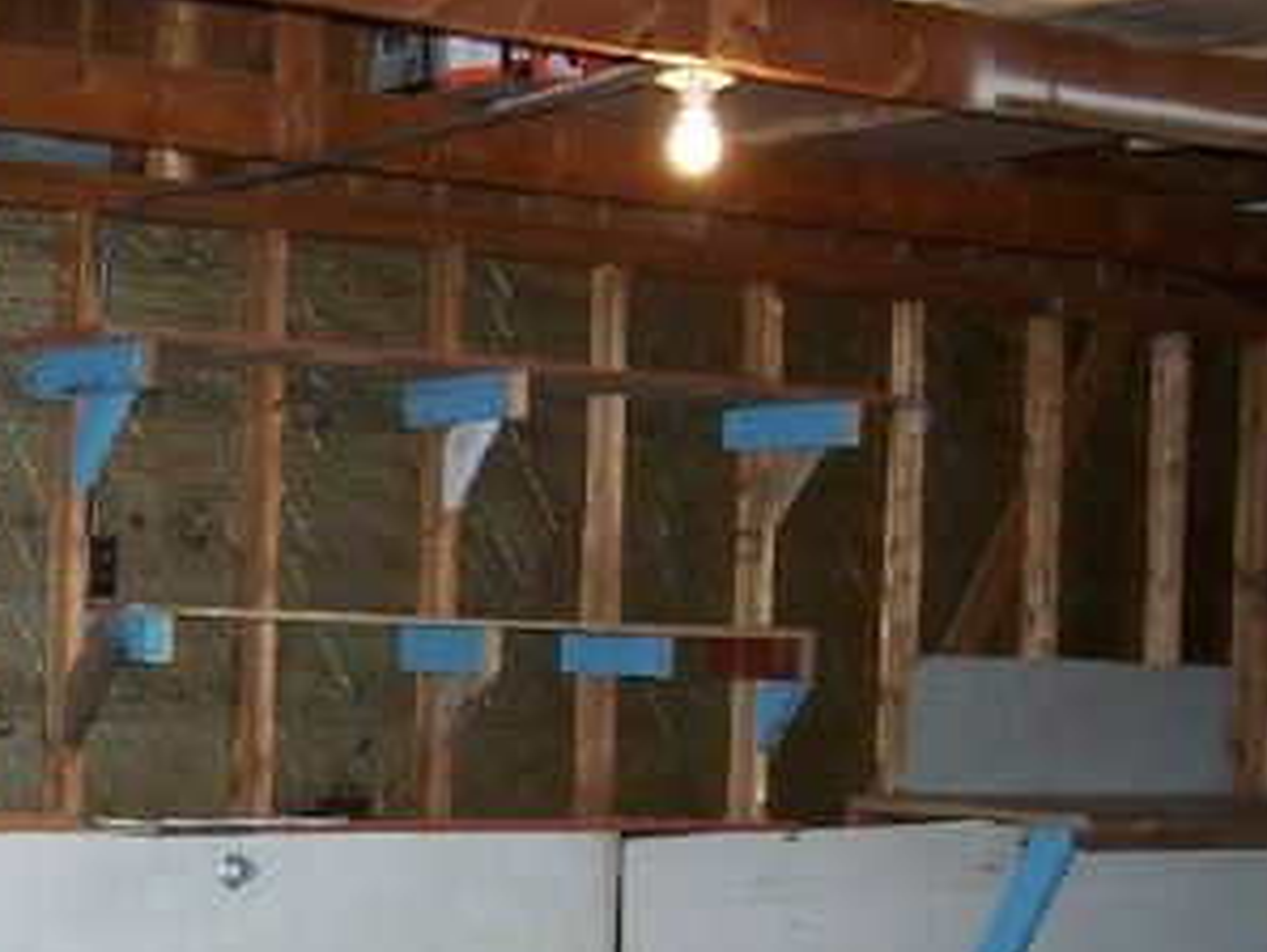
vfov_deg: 17.9
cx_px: 289
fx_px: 3004
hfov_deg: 23.5
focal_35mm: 82
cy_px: 712
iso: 140
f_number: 2.8
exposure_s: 1/60
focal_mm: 6.3
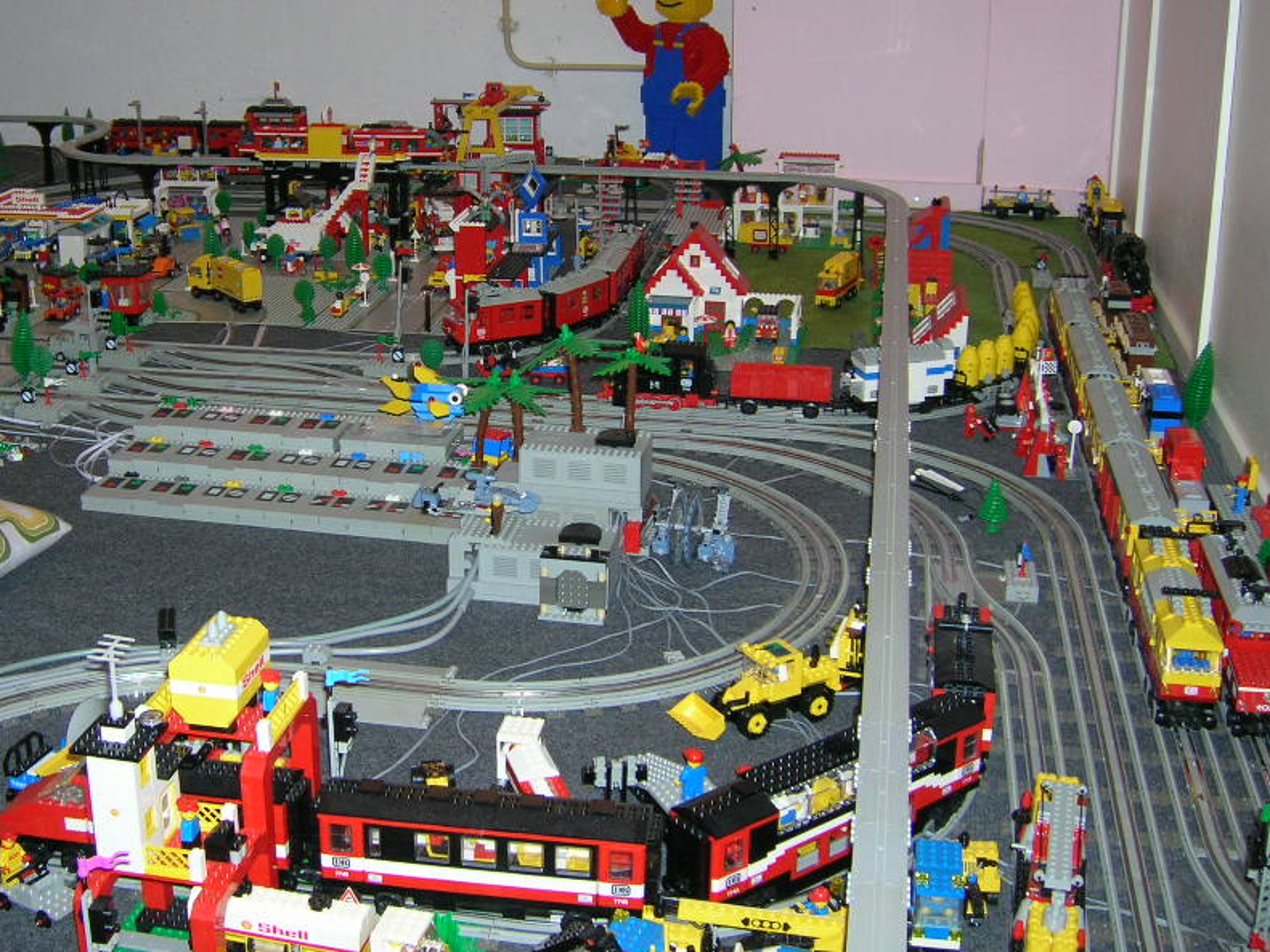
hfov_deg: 42.8
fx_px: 1614
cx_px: 514
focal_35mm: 44
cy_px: 372
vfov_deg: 32.7
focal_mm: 5.7
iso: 81
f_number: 2.9
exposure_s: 1/60.1
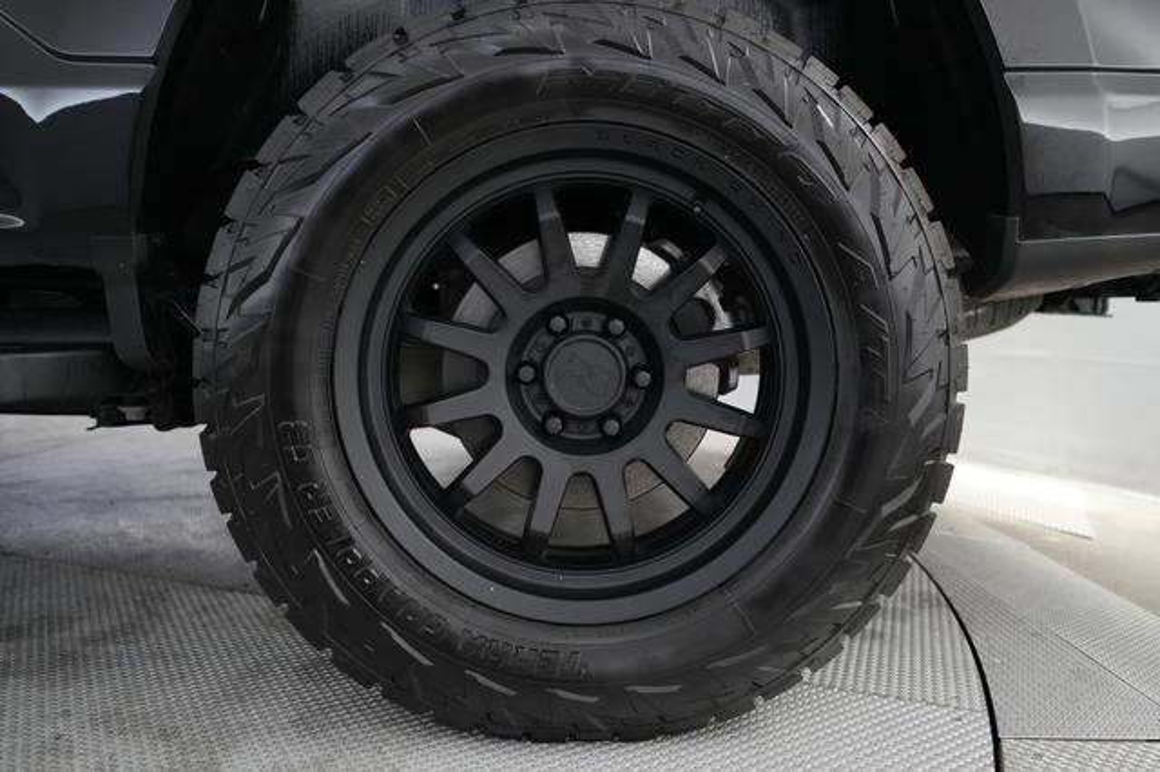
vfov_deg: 51.2
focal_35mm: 25
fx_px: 805
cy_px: 386
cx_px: 580
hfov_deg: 71.5
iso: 5000
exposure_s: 1/160
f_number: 2.8
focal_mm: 25
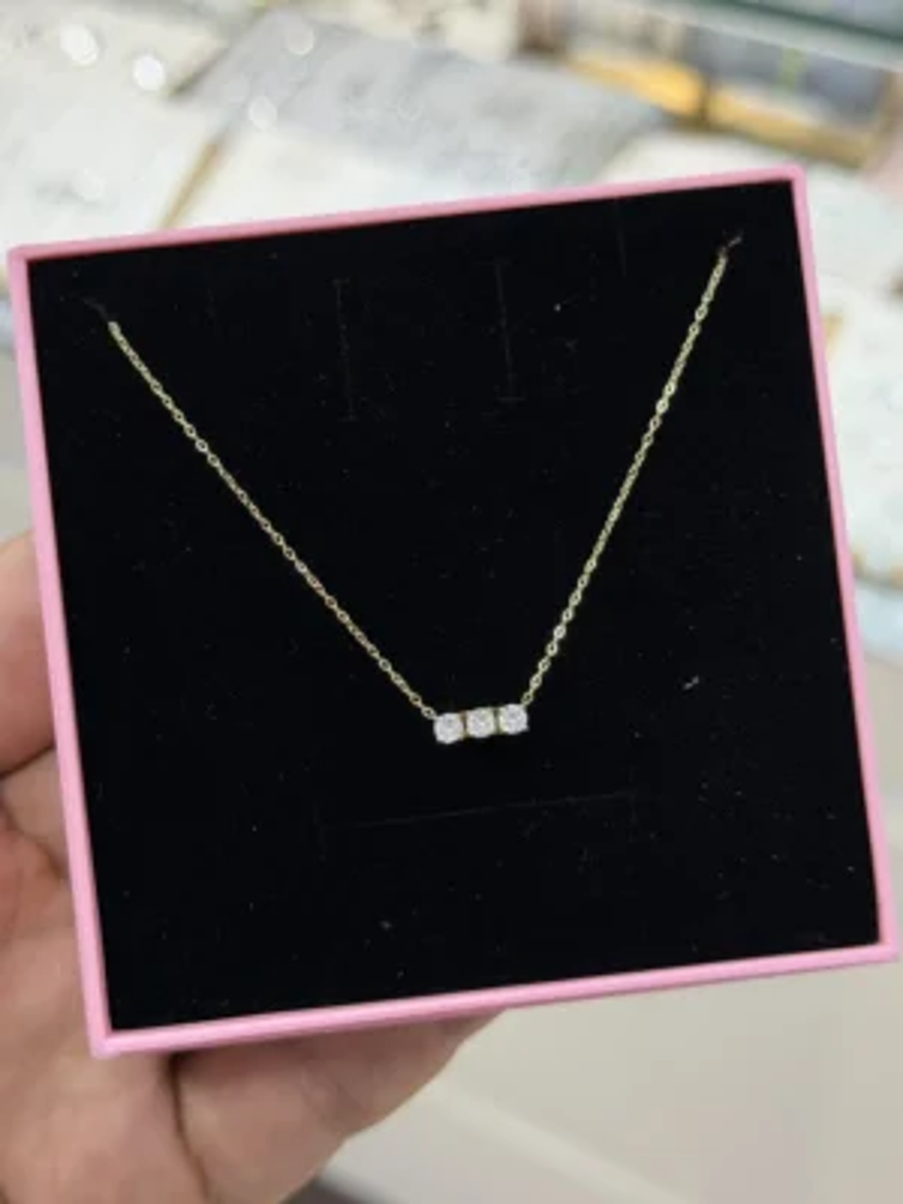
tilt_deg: -42.8
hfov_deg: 30.3
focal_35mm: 48
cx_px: 452
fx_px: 1670
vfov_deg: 39.7
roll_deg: +4.2
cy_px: 602
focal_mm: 6.76
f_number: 1.78
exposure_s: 1/195
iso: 64
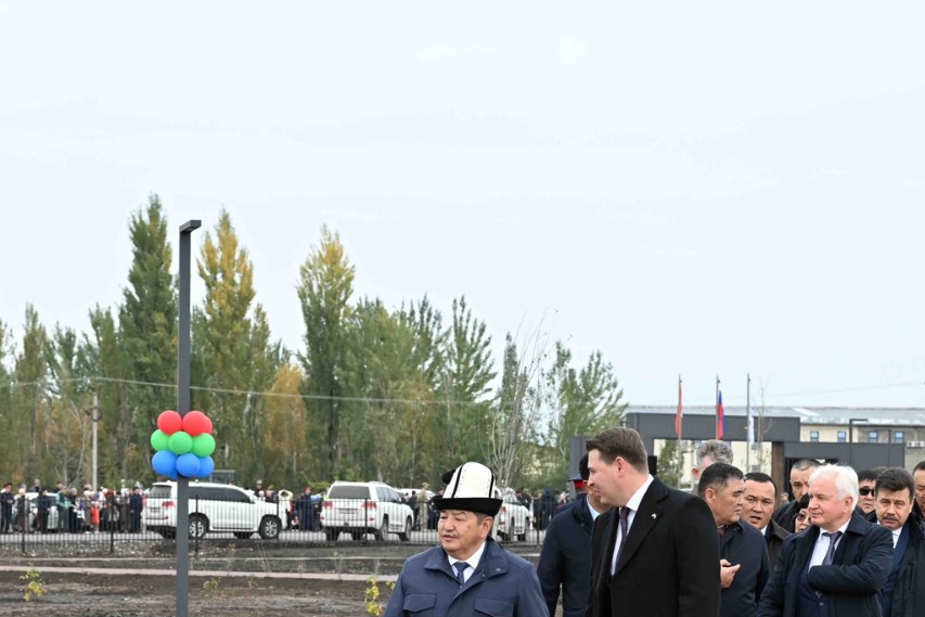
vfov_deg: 12.5
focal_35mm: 108
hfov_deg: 18.9
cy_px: 659
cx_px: 450
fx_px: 2775
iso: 250
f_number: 5
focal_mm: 48
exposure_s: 1/500
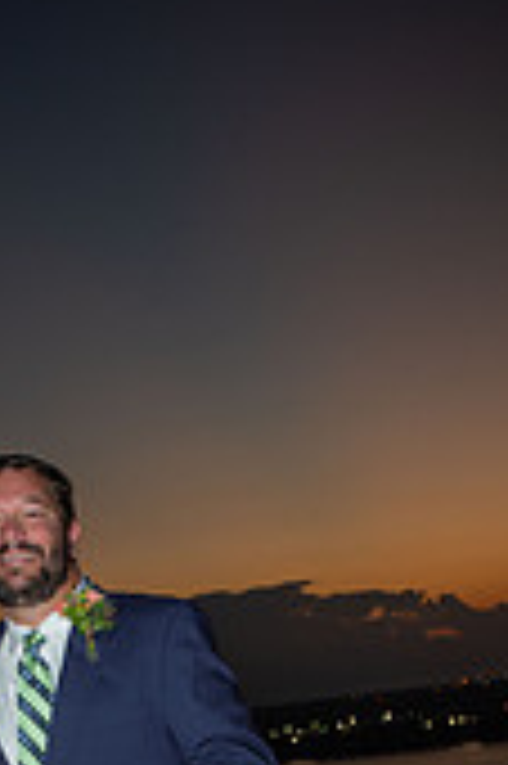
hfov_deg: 19.6
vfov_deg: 26.9
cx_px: 128
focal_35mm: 69
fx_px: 1463
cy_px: 837
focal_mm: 26
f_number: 5
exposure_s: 1/250
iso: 1000
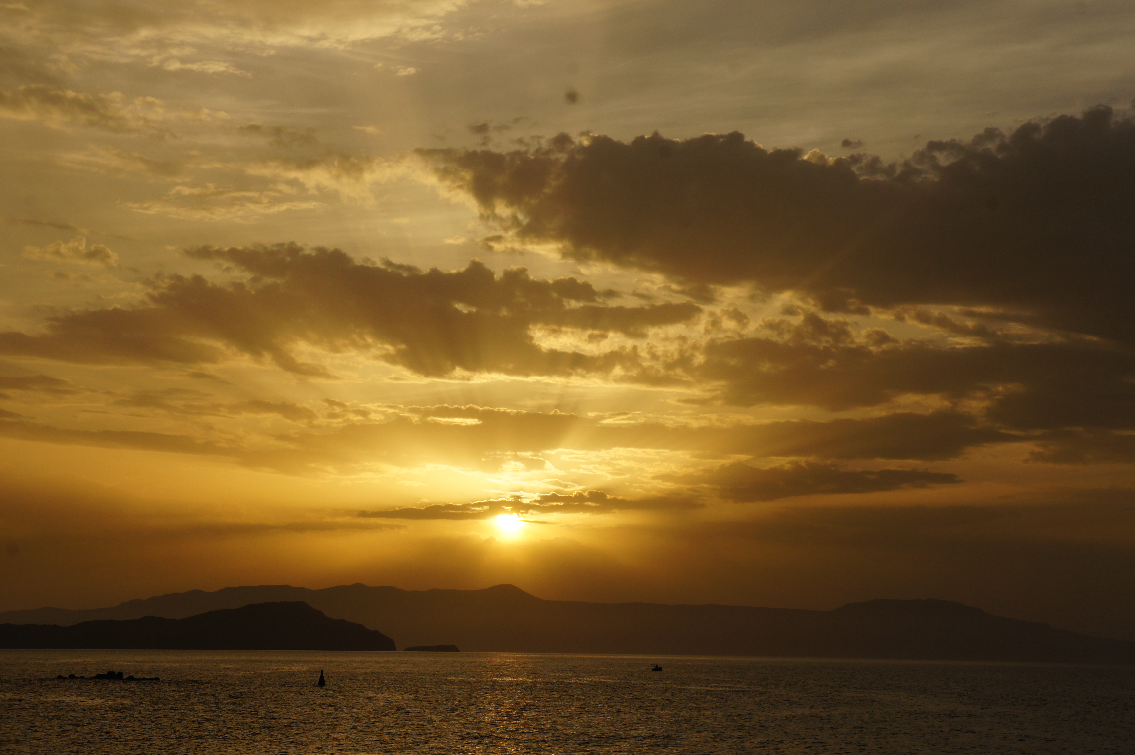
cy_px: 378
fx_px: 2599
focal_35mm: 82
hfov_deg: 24.6
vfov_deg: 16.5
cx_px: 568
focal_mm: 55
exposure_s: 1/400
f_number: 13
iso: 200
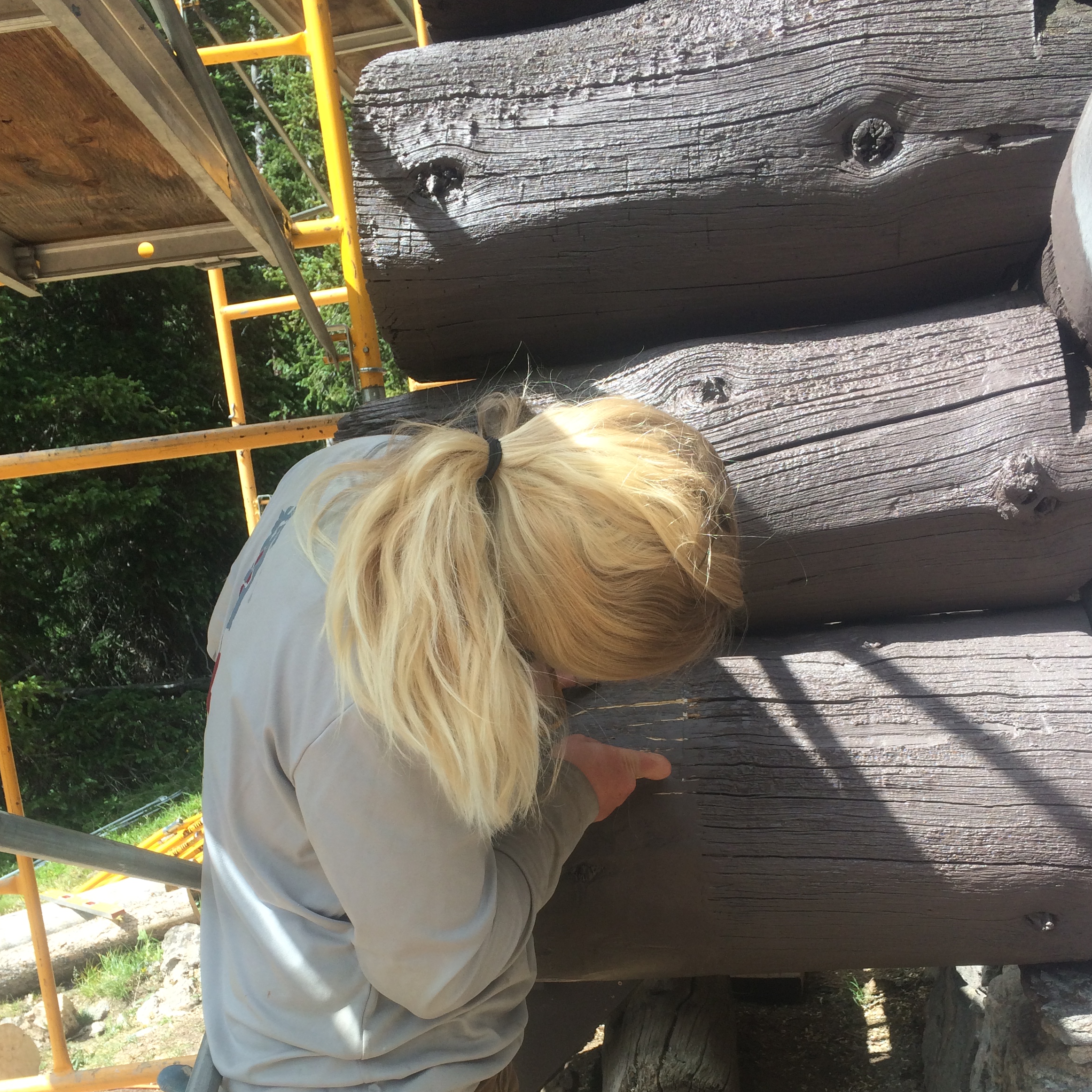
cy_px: 710
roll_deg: +8.7
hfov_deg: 46.0
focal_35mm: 36
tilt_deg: -7.7
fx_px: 1285
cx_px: 559
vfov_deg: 45.5
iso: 32
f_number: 2.2
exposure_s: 1/746
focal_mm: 4.15
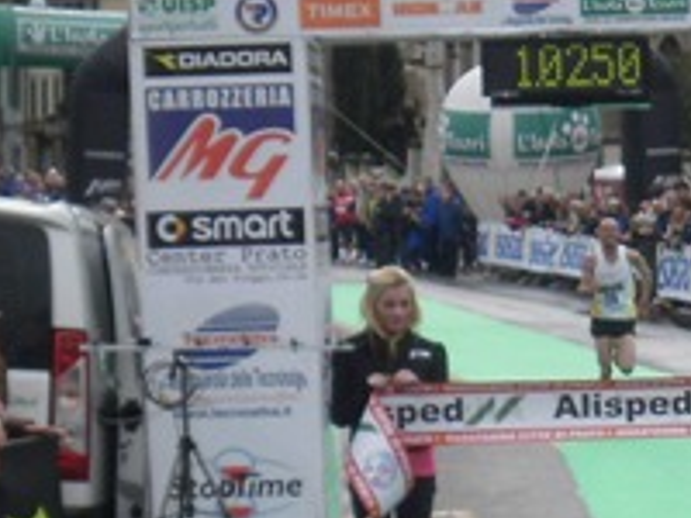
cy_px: 466
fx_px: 3433
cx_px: 767
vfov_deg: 8.6
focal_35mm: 172
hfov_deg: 11.3
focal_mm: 7.61
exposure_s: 1/800
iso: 100
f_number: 3.4
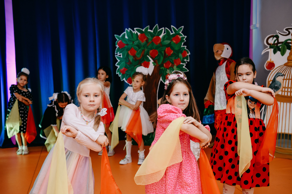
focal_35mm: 49
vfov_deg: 27.6
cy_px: 101
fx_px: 393
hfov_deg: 40.7
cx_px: 141
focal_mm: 45
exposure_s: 1/160
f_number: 4
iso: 500
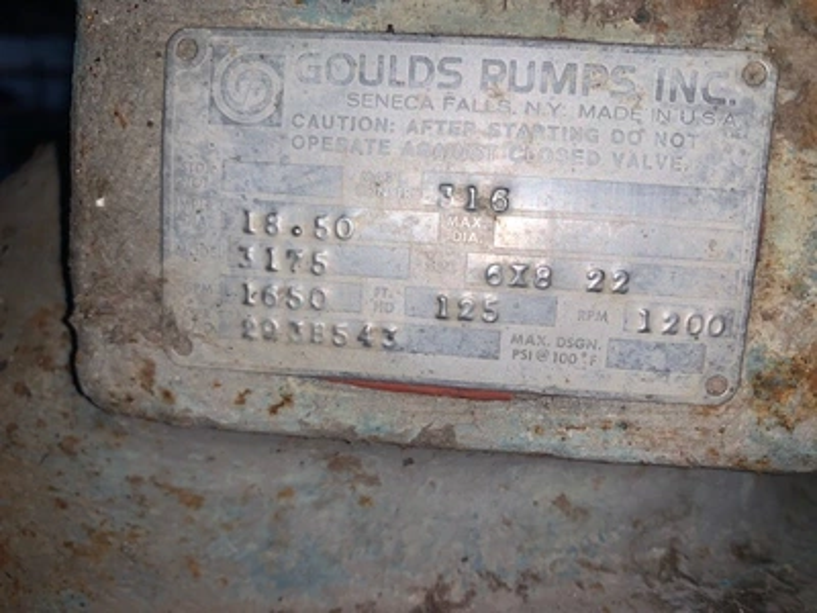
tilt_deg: -7.7
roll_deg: -2.2
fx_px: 614
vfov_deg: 53.1
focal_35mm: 26
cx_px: 408
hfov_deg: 67.3
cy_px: 306
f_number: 1.8
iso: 25
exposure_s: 1/1065
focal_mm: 4.25
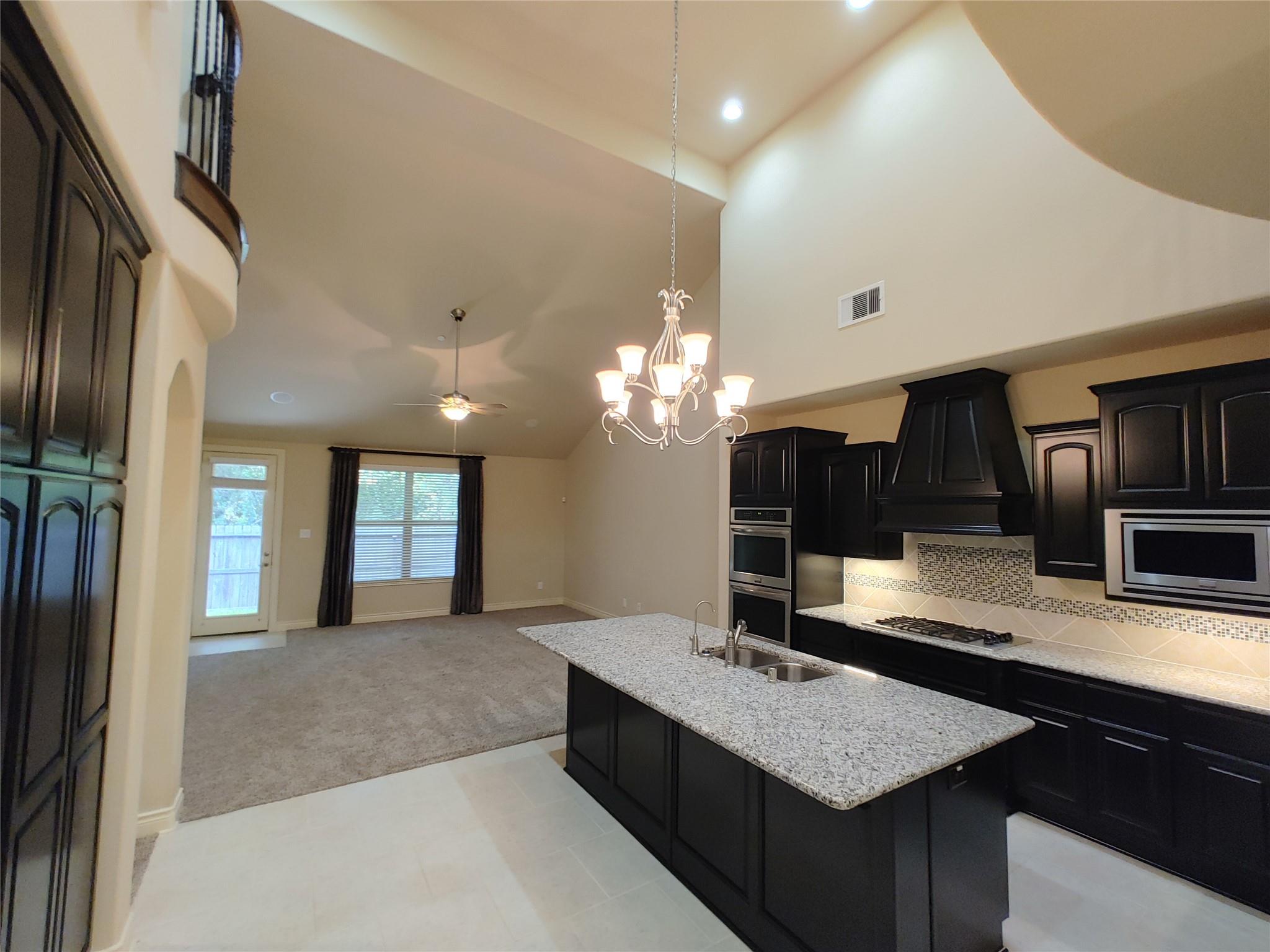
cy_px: 476
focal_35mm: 15
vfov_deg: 81.7
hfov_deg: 98.2
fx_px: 550
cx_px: 635
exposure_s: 1/24
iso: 250
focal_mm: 1.78
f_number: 1.9
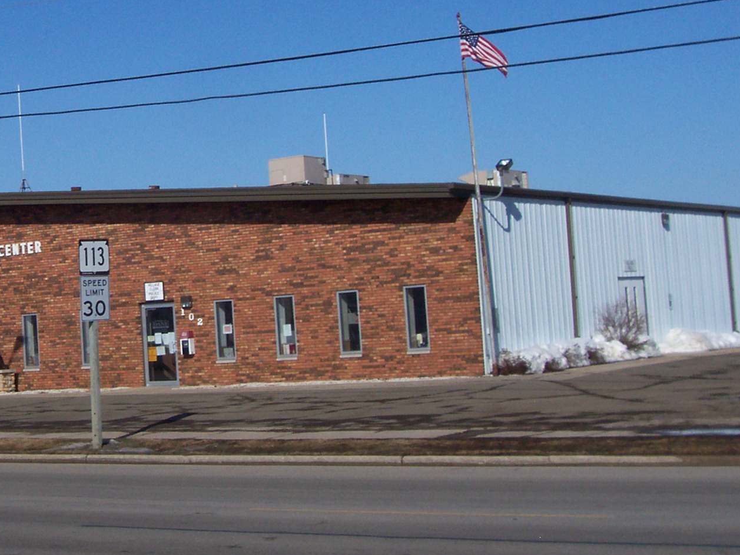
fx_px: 1646
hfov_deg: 24.6
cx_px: 80
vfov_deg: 19.0
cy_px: 159
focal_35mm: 77
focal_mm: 7
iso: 80
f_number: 5.6
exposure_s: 1/764
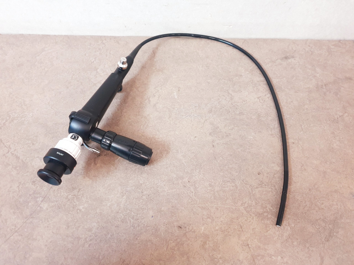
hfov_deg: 67.3
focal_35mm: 26
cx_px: 177
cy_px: 132
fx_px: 266
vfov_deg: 53.1
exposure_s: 1/50
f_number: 1.5
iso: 250
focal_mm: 4.3
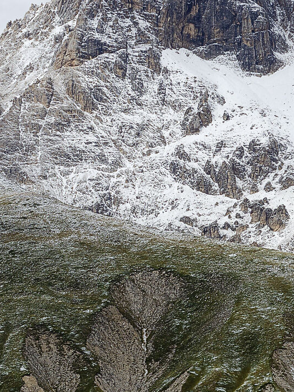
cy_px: 231
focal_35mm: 386
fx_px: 4371
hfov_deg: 3.8
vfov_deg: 5.1
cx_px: 426
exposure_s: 1/250
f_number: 11
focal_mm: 80
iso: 100
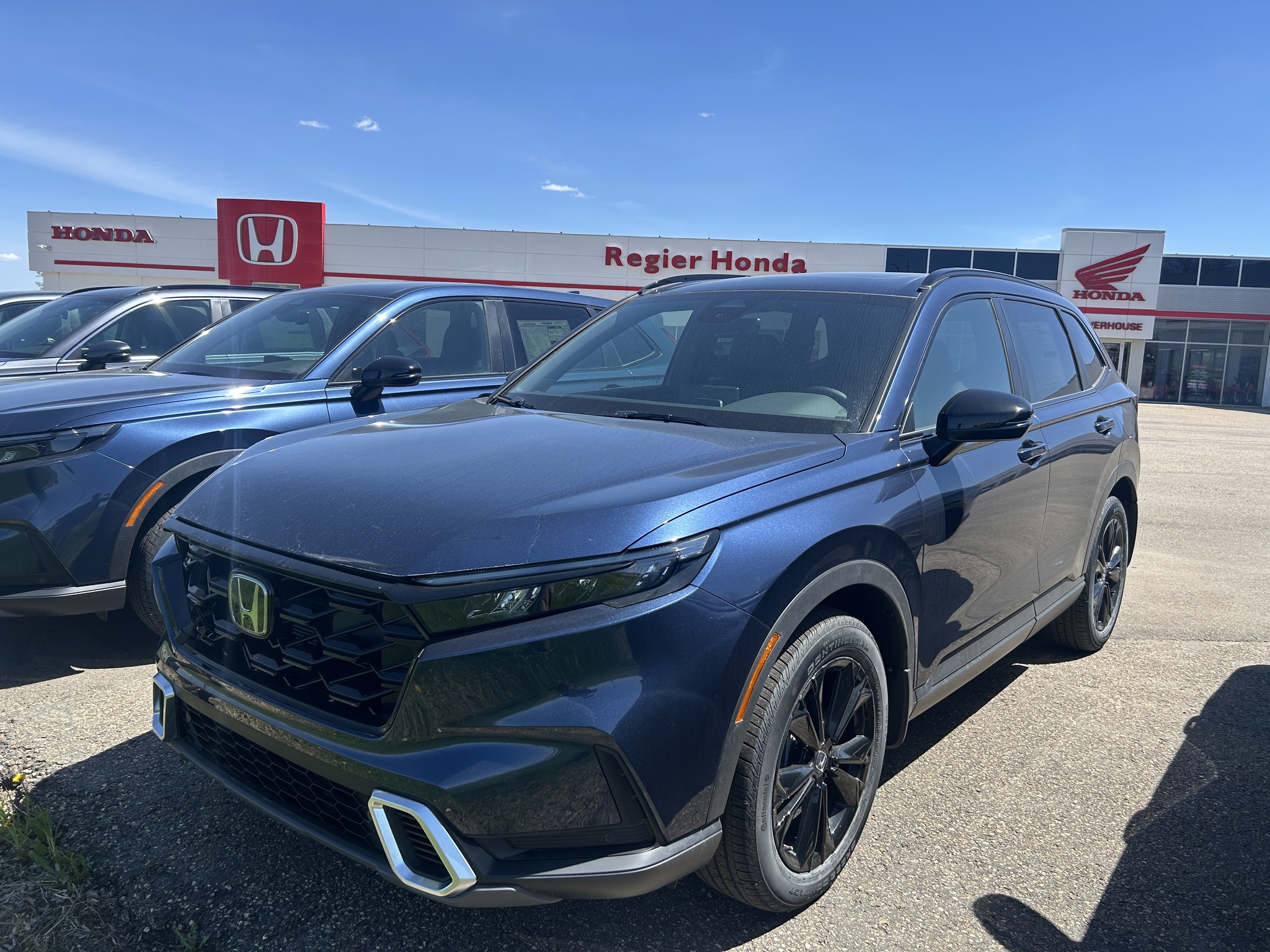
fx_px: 954
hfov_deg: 67.3
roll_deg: -1.6
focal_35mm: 26
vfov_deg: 53.1
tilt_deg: -6.8
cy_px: 476
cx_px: 635
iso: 50
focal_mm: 5.7
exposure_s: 1/2571
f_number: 1.5
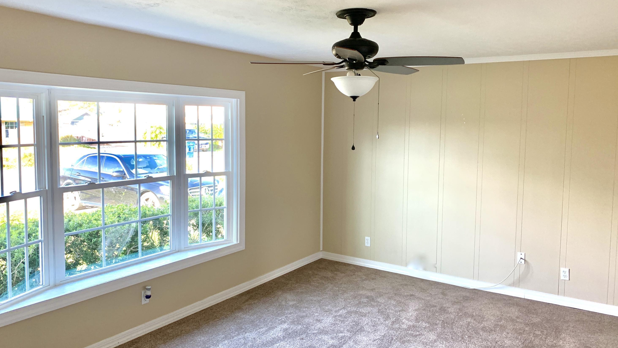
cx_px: 310
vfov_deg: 40.2
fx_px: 475
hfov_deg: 66.1
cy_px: 165
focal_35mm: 29
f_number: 1.8
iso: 100
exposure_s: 1/81
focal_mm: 4.25
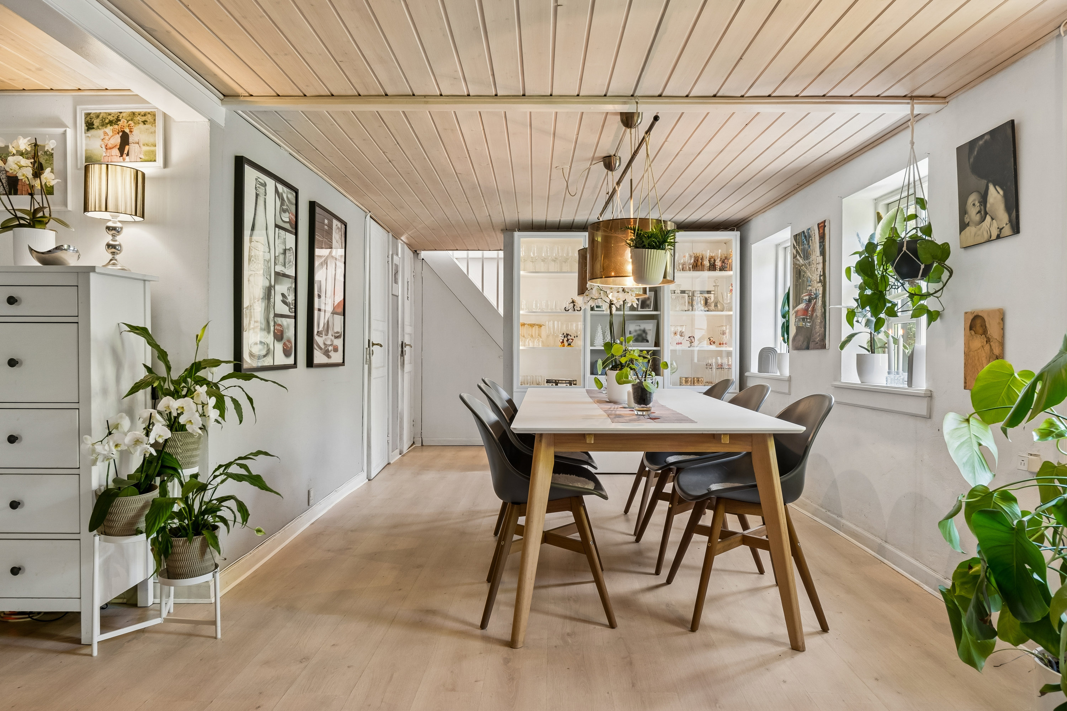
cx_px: 534
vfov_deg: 53.1
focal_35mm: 24
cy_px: 356
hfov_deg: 73.7
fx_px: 711
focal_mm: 16
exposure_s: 1/2
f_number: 8
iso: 200
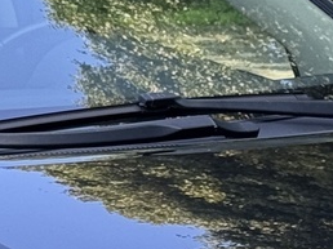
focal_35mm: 298
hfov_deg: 6.6
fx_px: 2864
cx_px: -22
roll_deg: +1.4
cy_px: 370
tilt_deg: -11.0
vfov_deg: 4.9
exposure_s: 1/284
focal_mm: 6.76
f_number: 1.78
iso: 64
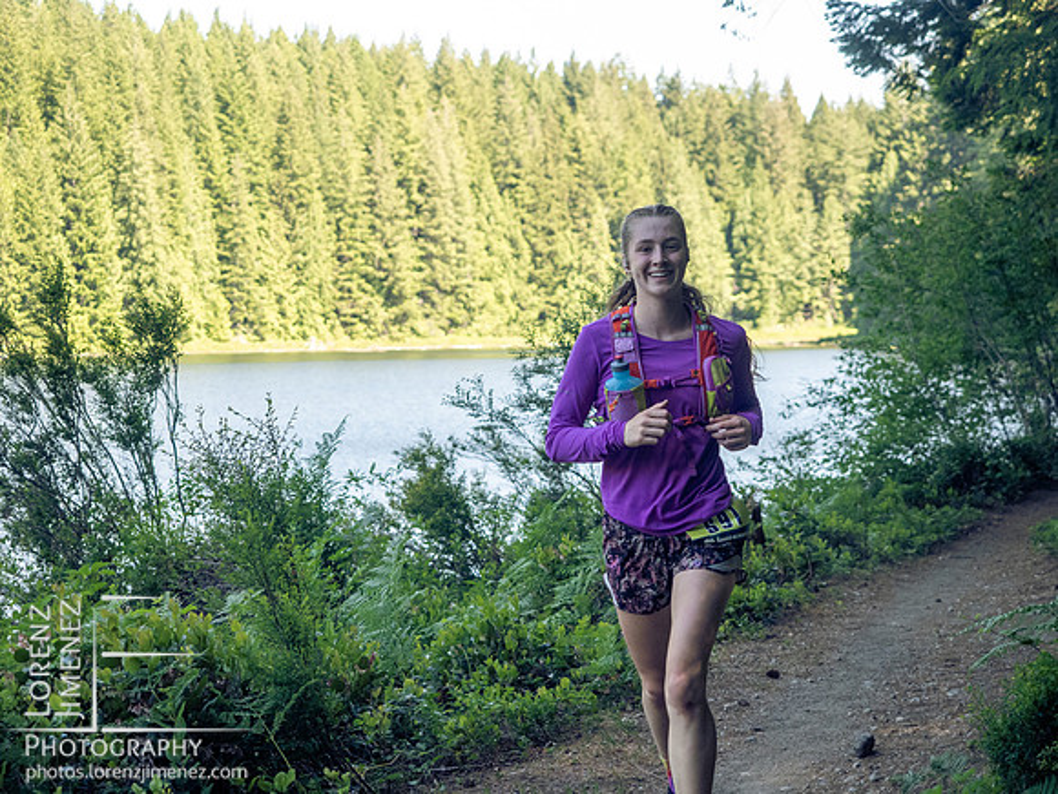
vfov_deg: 18.4
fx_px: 2445
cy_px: 397
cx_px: 529
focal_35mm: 80
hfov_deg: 24.4
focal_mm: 40
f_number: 2.8
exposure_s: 1/1000
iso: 1000
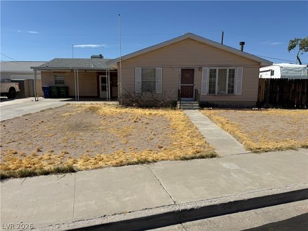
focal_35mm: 24
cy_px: 116
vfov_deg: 56.8
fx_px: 214
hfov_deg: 71.6
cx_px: 154
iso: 80
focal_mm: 6.76
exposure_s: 1/8130
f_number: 1.78
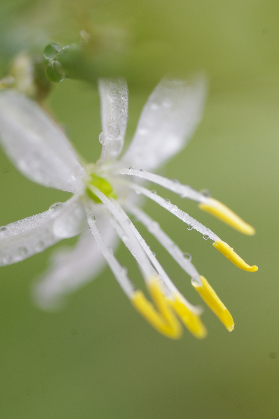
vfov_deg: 15.2
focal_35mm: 135
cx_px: 140
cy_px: 210
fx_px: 1569
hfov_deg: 10.2
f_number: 3.5
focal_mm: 90
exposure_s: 1/160
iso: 200
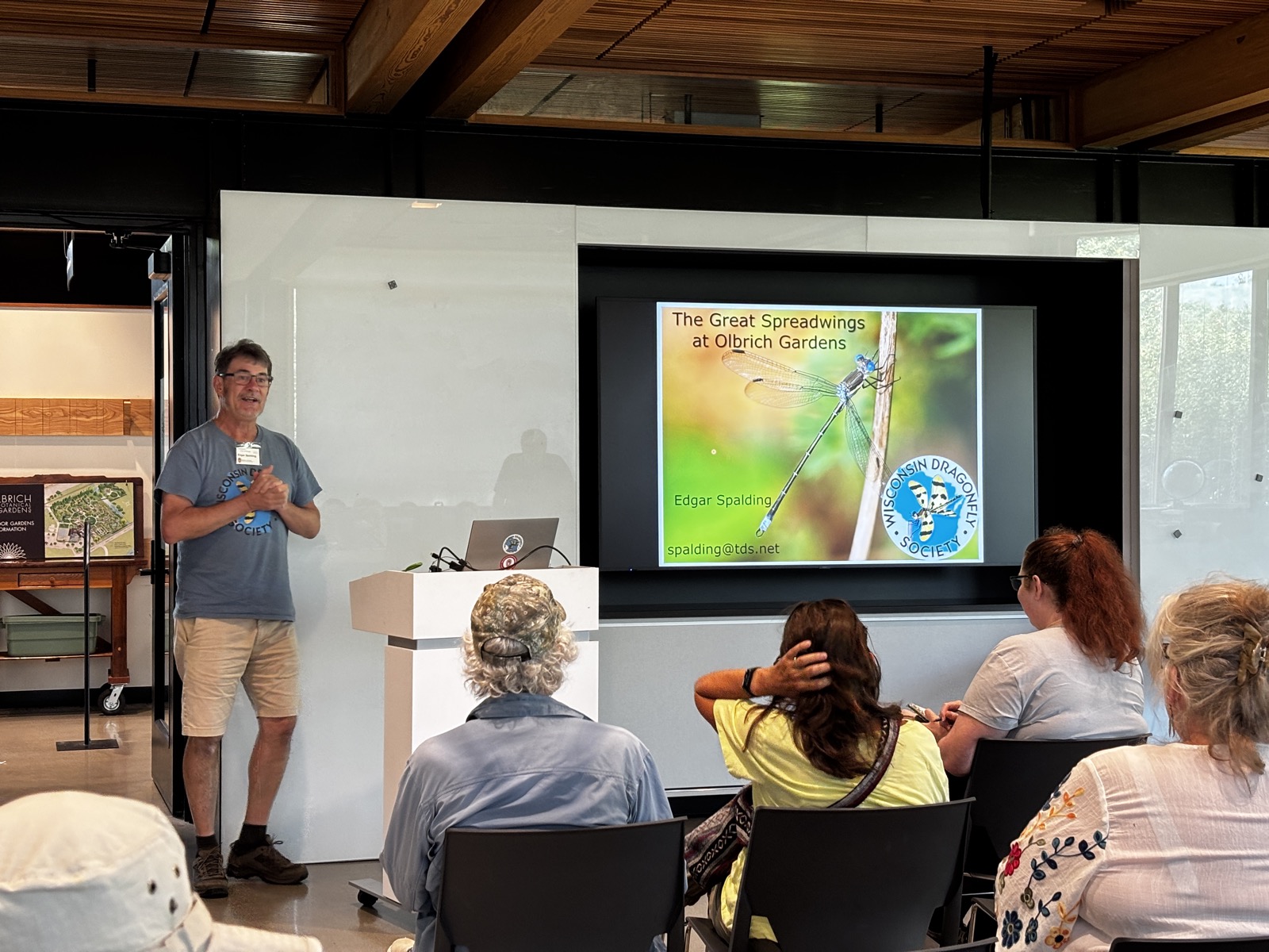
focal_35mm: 52
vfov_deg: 28.0
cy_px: 476
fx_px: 1906
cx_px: 634
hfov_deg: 36.8
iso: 125
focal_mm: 5.96
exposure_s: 1/60
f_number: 1.6
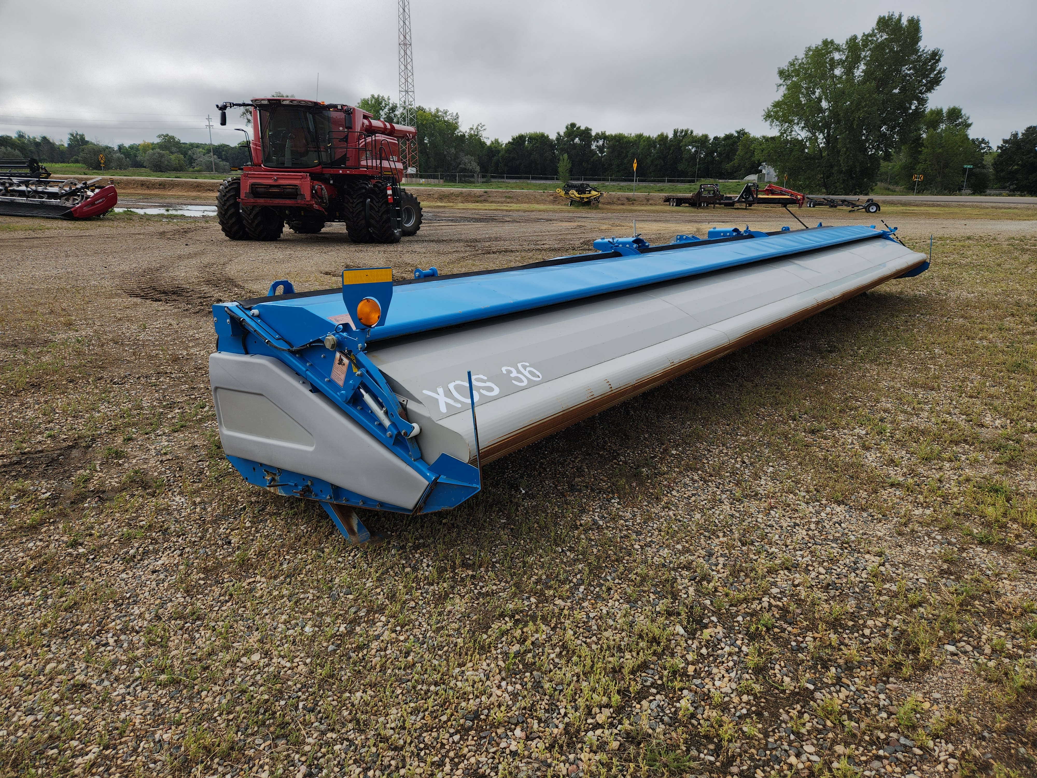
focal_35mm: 23
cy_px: 389
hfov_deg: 73.9
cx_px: 518
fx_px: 689
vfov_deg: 58.9
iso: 20
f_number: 1.8
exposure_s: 1/1369
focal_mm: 5.4
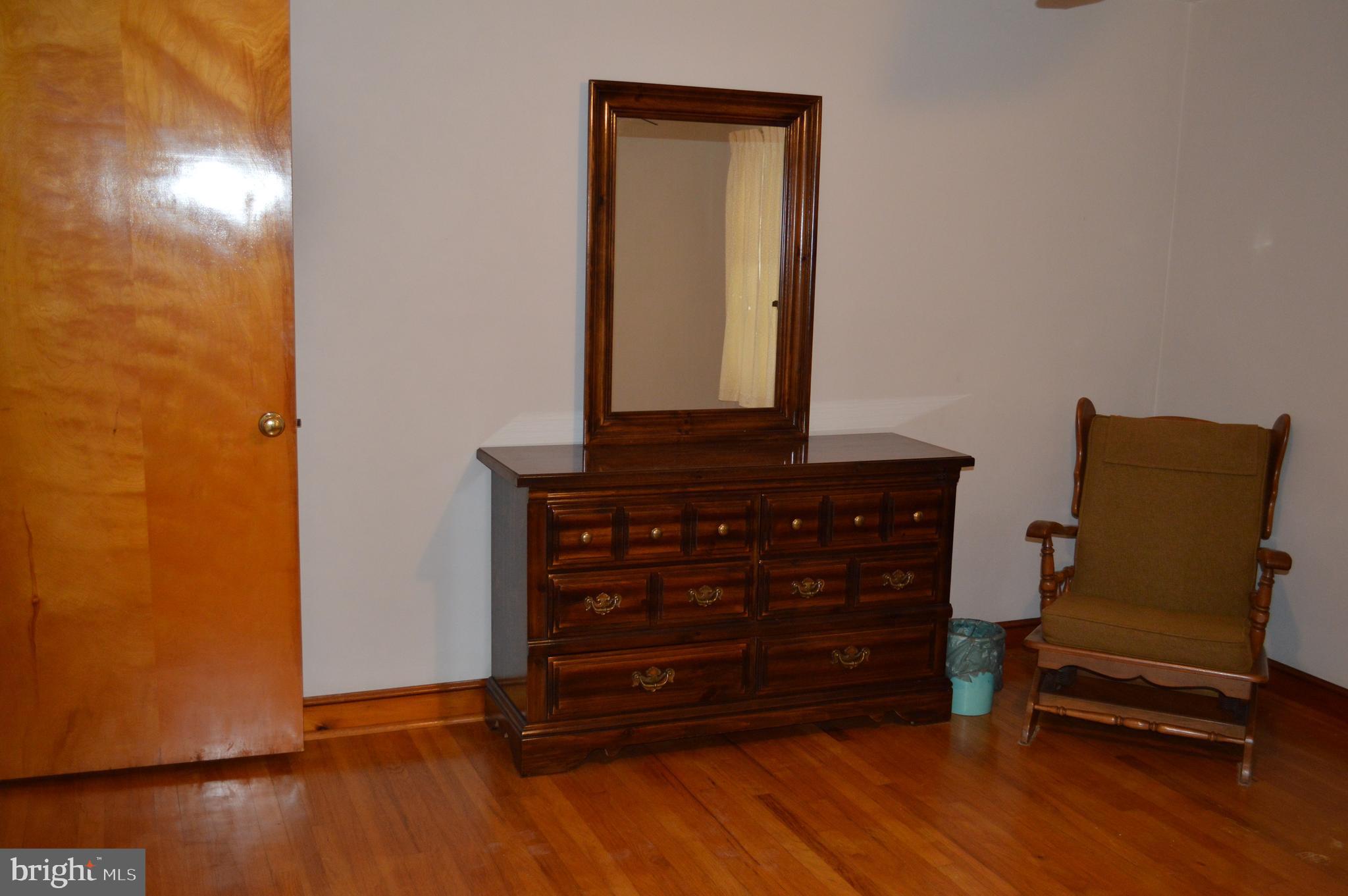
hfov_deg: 53.2
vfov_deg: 36.8
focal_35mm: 36
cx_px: 674
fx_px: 1347
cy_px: 448
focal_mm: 24
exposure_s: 1/60
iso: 800
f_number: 4
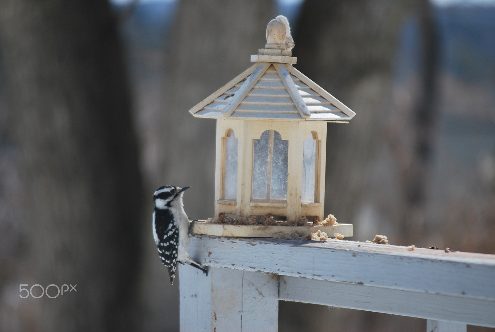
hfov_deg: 6.9
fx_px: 4133
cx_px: 248
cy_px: 166
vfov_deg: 4.6
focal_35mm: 300
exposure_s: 1/500
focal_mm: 200
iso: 200
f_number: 5.6
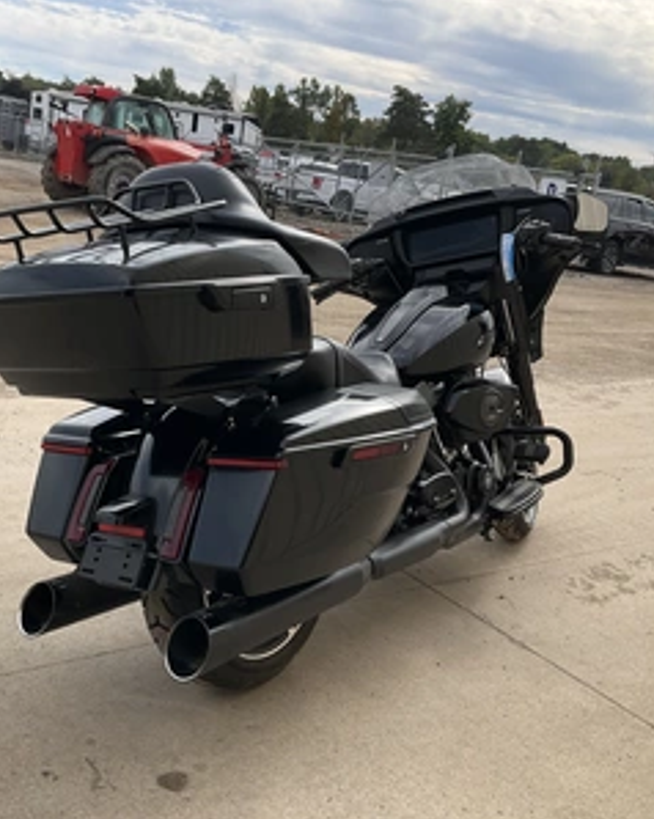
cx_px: 239
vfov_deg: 48.0
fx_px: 920
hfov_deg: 38.8
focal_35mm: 38
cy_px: 410
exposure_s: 1/1279
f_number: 1.8
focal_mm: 3
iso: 25
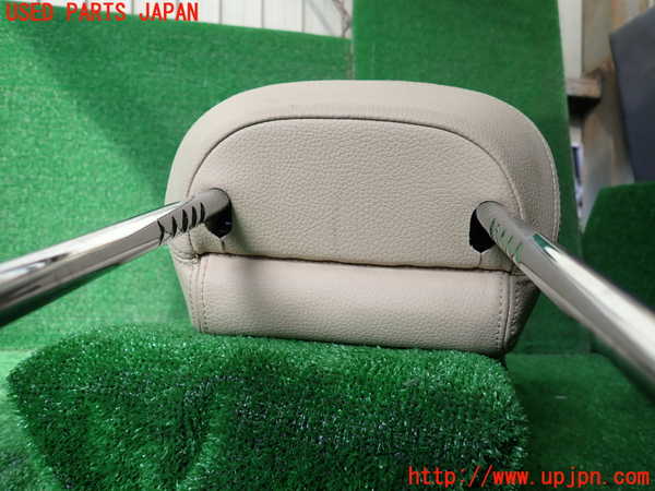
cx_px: 328
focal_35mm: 25
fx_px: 473
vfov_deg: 54.9
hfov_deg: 69.4
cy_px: 246
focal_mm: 4.5
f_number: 2
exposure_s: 1/200
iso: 100
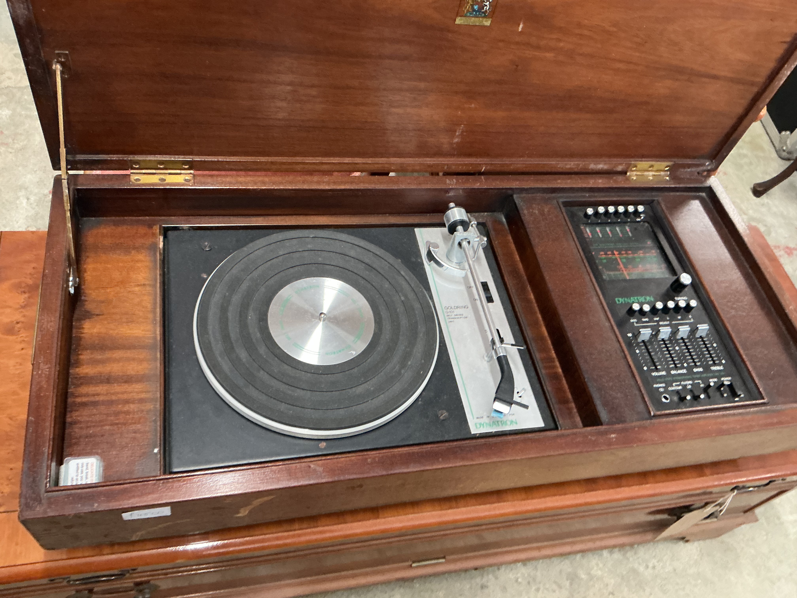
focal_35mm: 29
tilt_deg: -53.2
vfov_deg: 48.2
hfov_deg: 61.7
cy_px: 299
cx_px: 398
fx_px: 668
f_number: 1.8
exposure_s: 1/50
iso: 250
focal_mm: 3
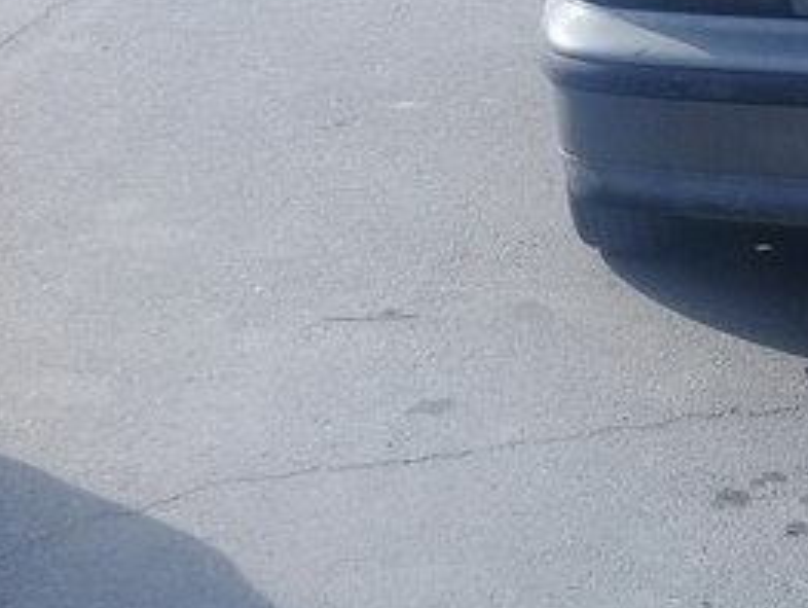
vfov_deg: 18.1
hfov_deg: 23.2
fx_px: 1822
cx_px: 938
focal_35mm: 78
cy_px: -100
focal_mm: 3.3
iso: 50
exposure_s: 1/747
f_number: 2.2
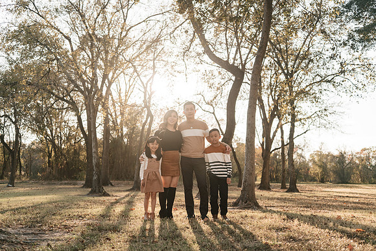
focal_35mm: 35
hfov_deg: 54.4
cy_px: 126
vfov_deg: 37.9
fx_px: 366
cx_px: 188
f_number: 2.8
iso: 125
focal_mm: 35
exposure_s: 1/1000
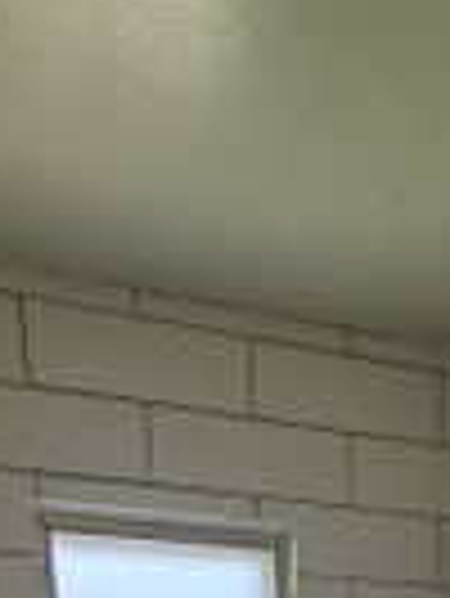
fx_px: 813
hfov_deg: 29.4
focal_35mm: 47
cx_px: 423
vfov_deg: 24.4
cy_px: 1007
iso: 100
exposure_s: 1/120
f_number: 2.2
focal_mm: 2.2
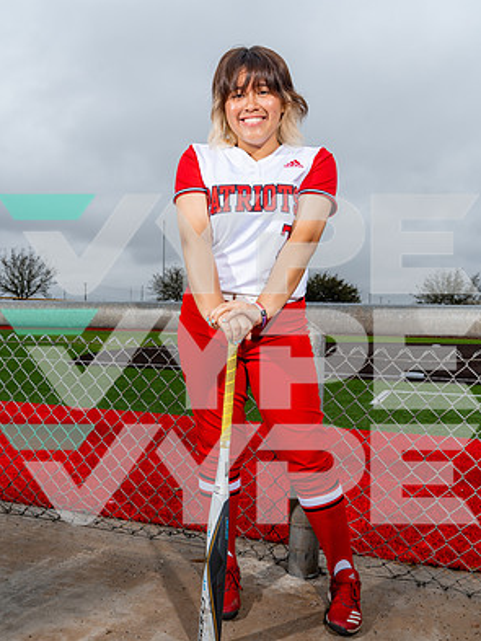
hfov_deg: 43.0
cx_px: 241
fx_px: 611
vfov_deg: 55.2
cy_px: 360
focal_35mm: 33
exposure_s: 1/125
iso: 200
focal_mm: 30
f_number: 8
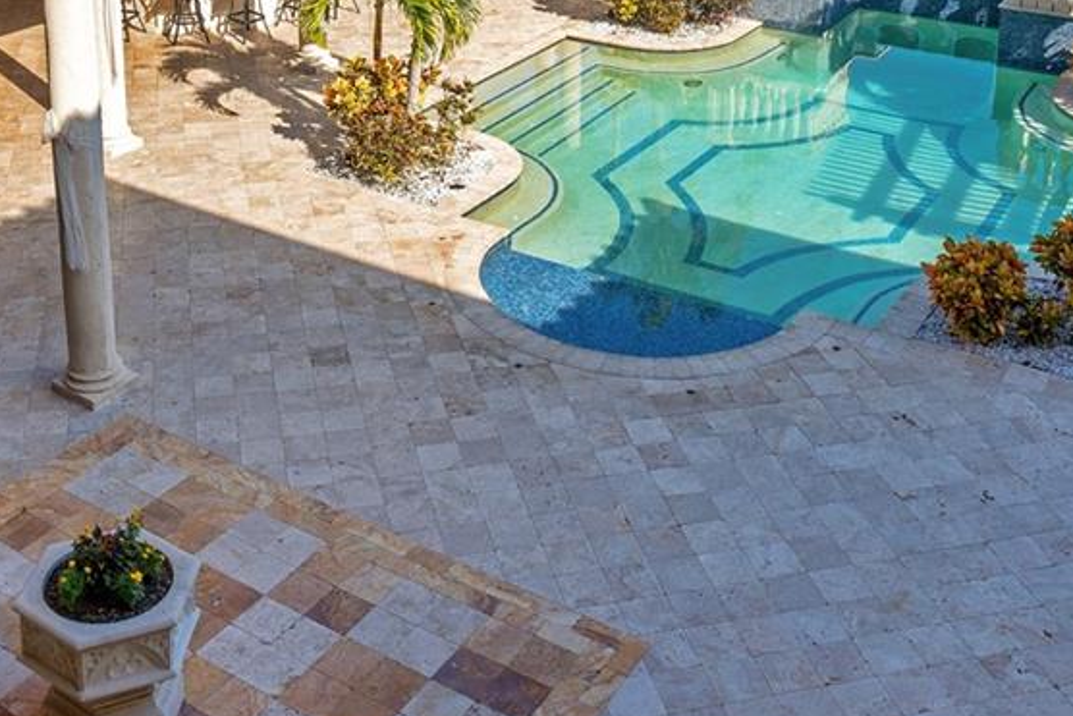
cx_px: 455
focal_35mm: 46
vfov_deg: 26.4
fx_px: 1371
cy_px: -118
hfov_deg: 42.6
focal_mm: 16
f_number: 8
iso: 100
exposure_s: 1/250
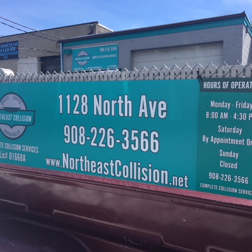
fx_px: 288
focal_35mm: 35
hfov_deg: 47.2
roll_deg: -1.4
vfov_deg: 47.2
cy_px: 126
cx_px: 135
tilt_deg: -1.5
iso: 25
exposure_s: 1/1282
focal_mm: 4.15
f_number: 2.2
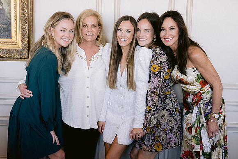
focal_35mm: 53
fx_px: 348
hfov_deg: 37.8
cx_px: 115
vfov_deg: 25.7
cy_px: 81
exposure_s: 1/250
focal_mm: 50
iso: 800
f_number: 3.2
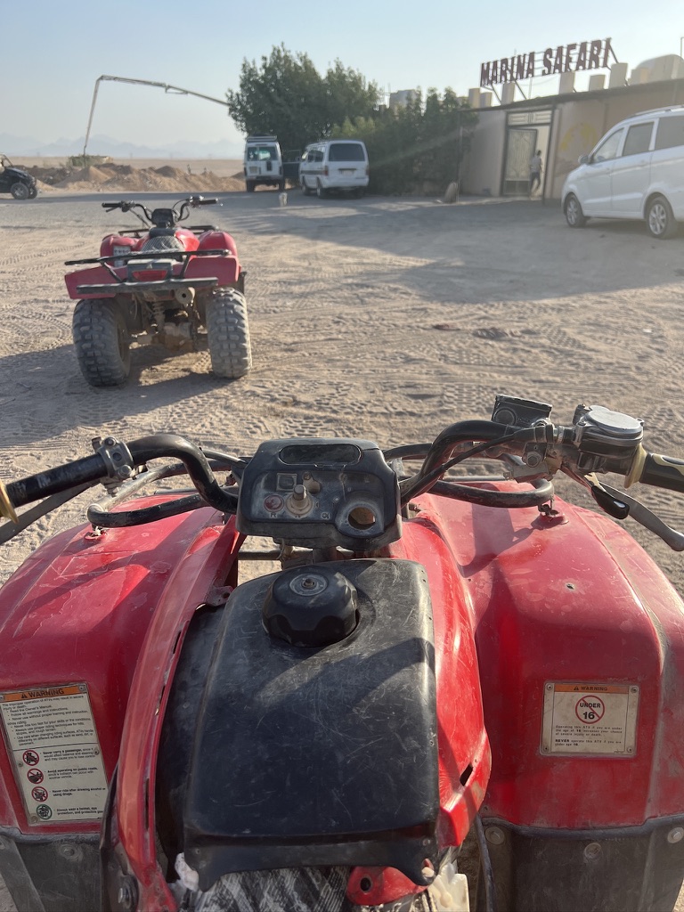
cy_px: 456
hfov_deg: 53.1
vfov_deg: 67.3
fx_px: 685
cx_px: 342
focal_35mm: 26
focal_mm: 5.7
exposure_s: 1/2457
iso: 50
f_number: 1.5
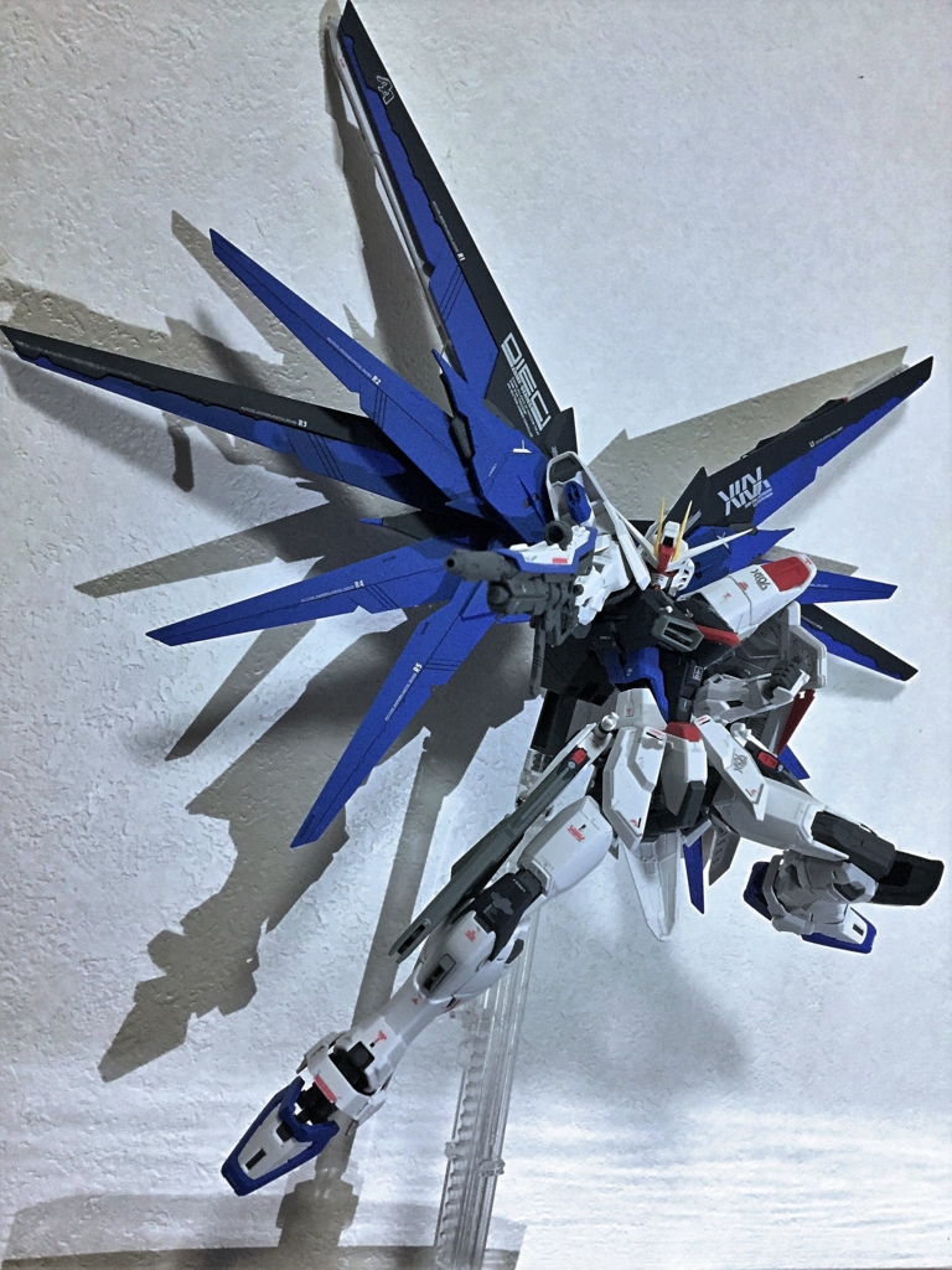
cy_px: 635
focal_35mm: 31
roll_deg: -14.8
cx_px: 476
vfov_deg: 58.4
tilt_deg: +1.9
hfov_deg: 45.4
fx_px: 1137
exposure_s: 1/33
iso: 160
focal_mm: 3.3
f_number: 2.4
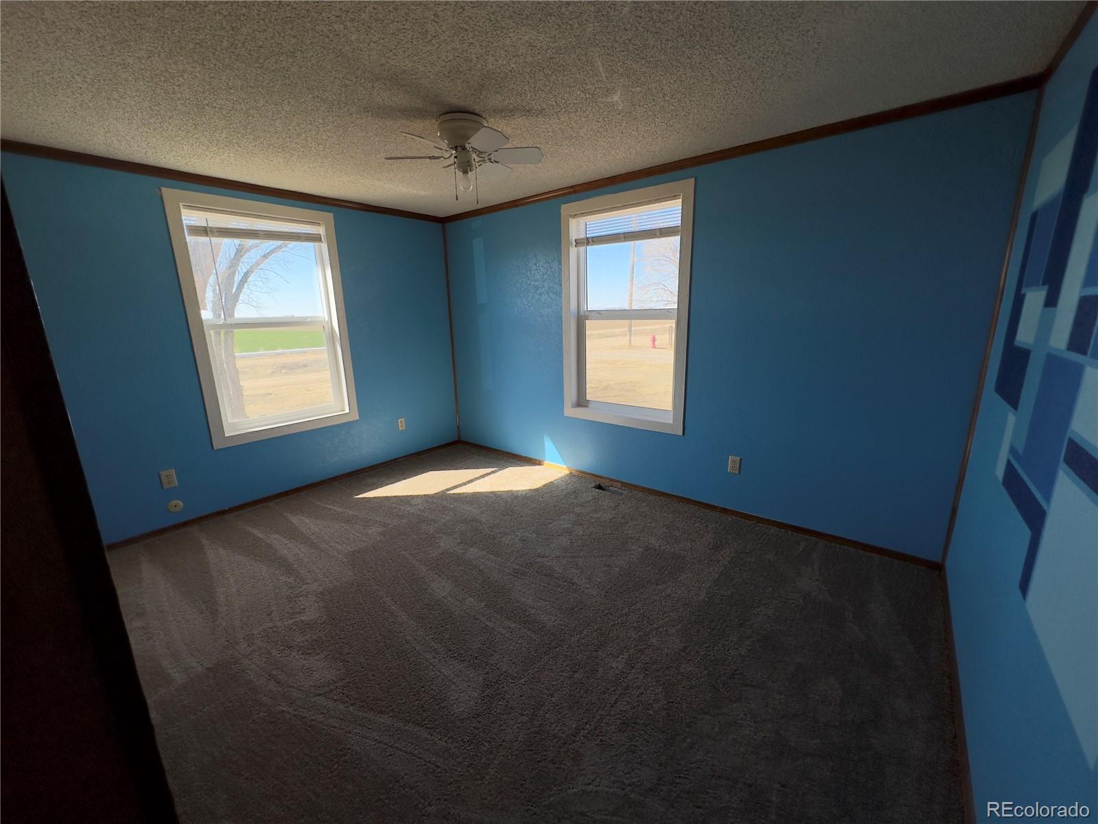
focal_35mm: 14
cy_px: 412
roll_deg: +1.2
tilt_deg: -13.3
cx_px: 549
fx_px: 444
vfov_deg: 85.7
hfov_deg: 102.1
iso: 40
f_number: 2.2
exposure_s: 1/336
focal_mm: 2.22
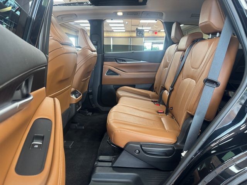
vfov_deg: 56.8
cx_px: 124
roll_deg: -0.8
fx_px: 171
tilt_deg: -12.7
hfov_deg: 71.6
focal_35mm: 24
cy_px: 92
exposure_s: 1/60
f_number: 1.78
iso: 320
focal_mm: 6.76
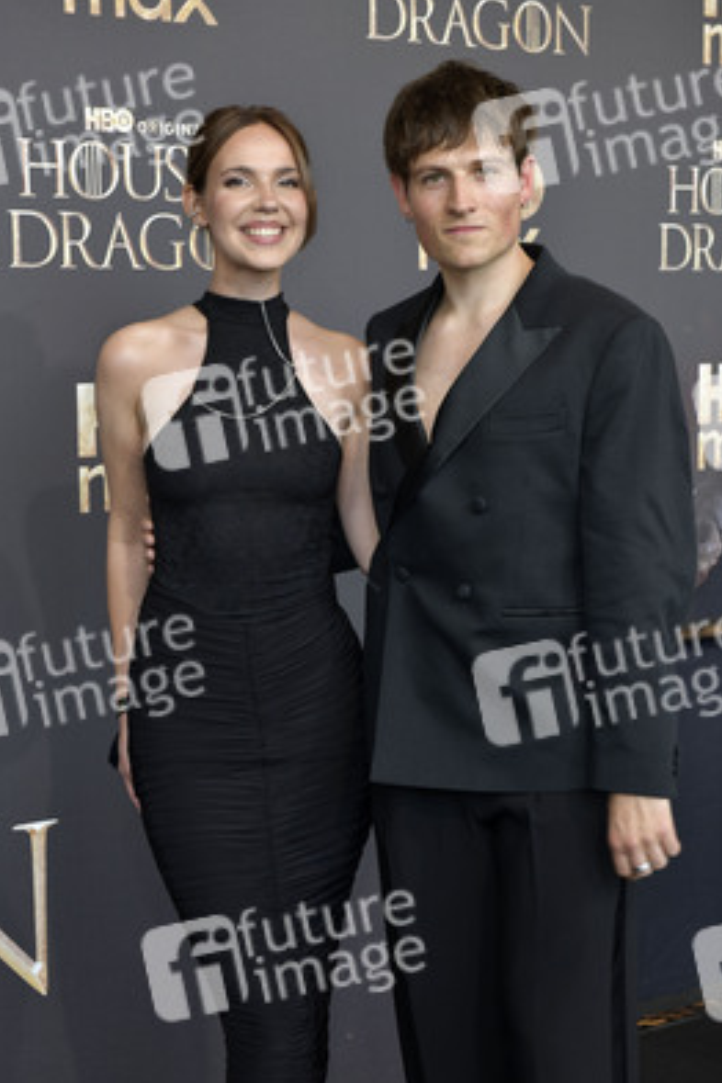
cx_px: 364
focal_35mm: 63
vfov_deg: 31.9
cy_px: 543
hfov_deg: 21.6
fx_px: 1895
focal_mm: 62
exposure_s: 1/250
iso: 400
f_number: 6.3
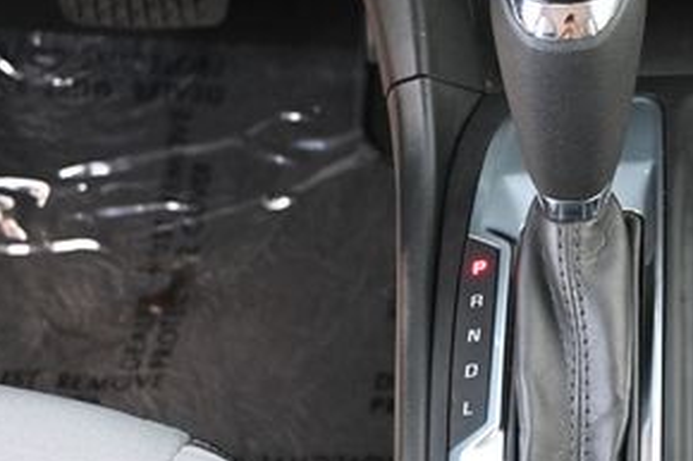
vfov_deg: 14.2
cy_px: 334
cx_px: 712
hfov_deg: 20.5
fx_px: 1849
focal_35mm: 96
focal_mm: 29
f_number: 4.8
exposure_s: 1/125
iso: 2000
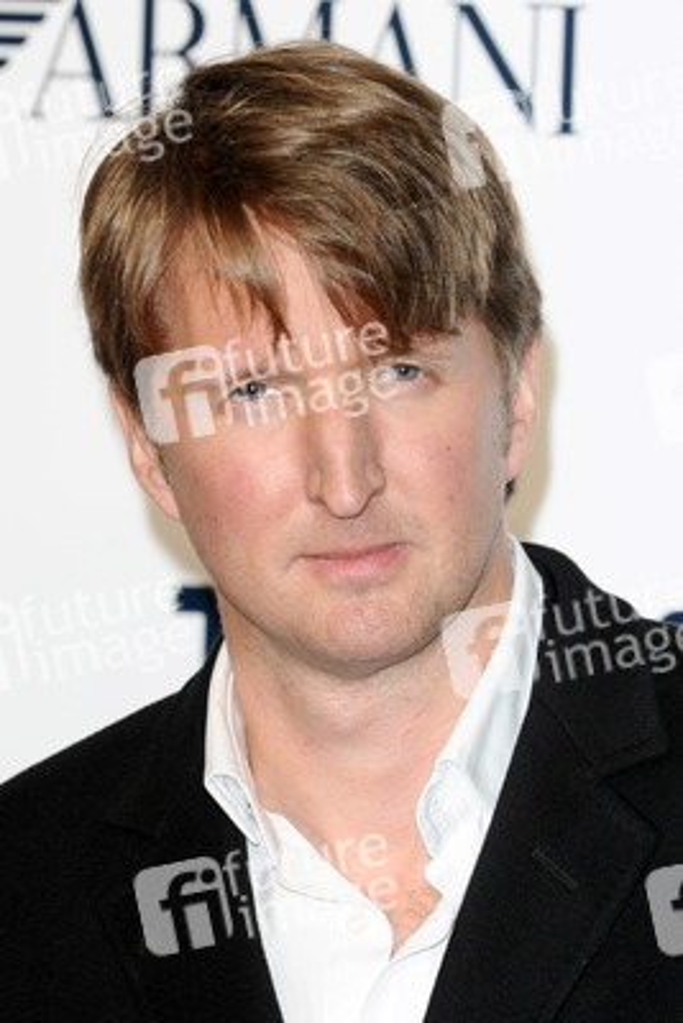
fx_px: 6610
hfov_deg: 5.9
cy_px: 512
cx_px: 342
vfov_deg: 8.9
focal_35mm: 232
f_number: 5
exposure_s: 1/250
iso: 320
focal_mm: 155
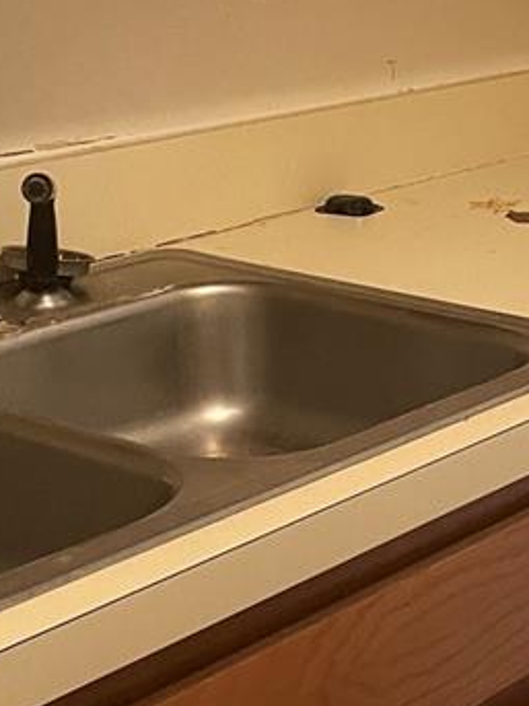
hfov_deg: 16.0
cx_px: 467
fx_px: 1855
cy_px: 169
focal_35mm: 91
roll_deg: +0.8
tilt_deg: -11.3
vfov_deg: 21.3
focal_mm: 4.2
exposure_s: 1/60
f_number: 1.6
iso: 320
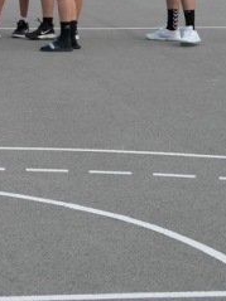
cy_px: -72
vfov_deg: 13.3
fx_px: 1255
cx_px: -93
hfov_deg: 10.0
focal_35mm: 144
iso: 125
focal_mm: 14.6
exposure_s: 1/160
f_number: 2.8
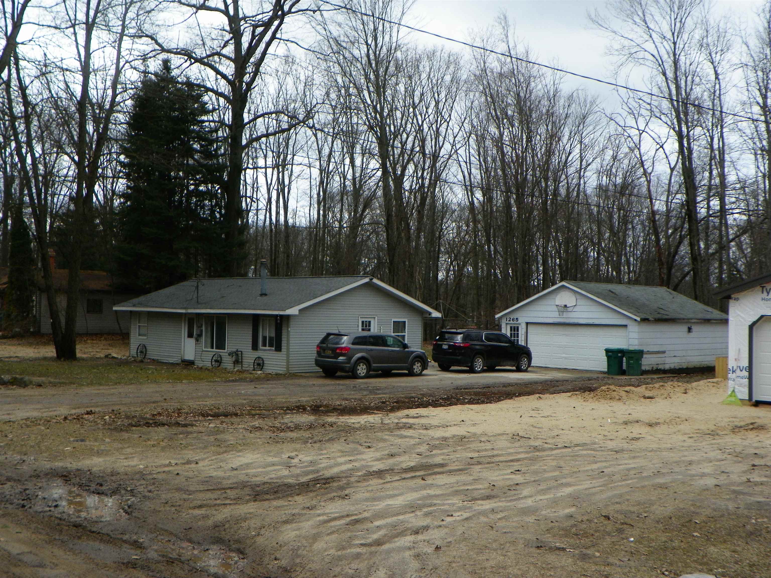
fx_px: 891
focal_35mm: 40
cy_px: 289
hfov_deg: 46.8
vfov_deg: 36.0
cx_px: 386
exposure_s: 1/320
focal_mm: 7.1
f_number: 4
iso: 64
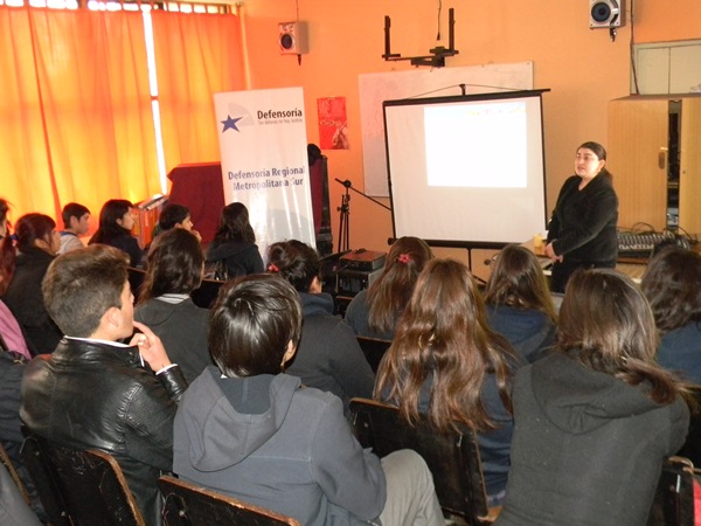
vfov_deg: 39.7
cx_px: 350
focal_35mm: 36
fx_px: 729
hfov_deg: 51.4
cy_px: 263
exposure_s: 1/30
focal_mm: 6.4
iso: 400
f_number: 3.7
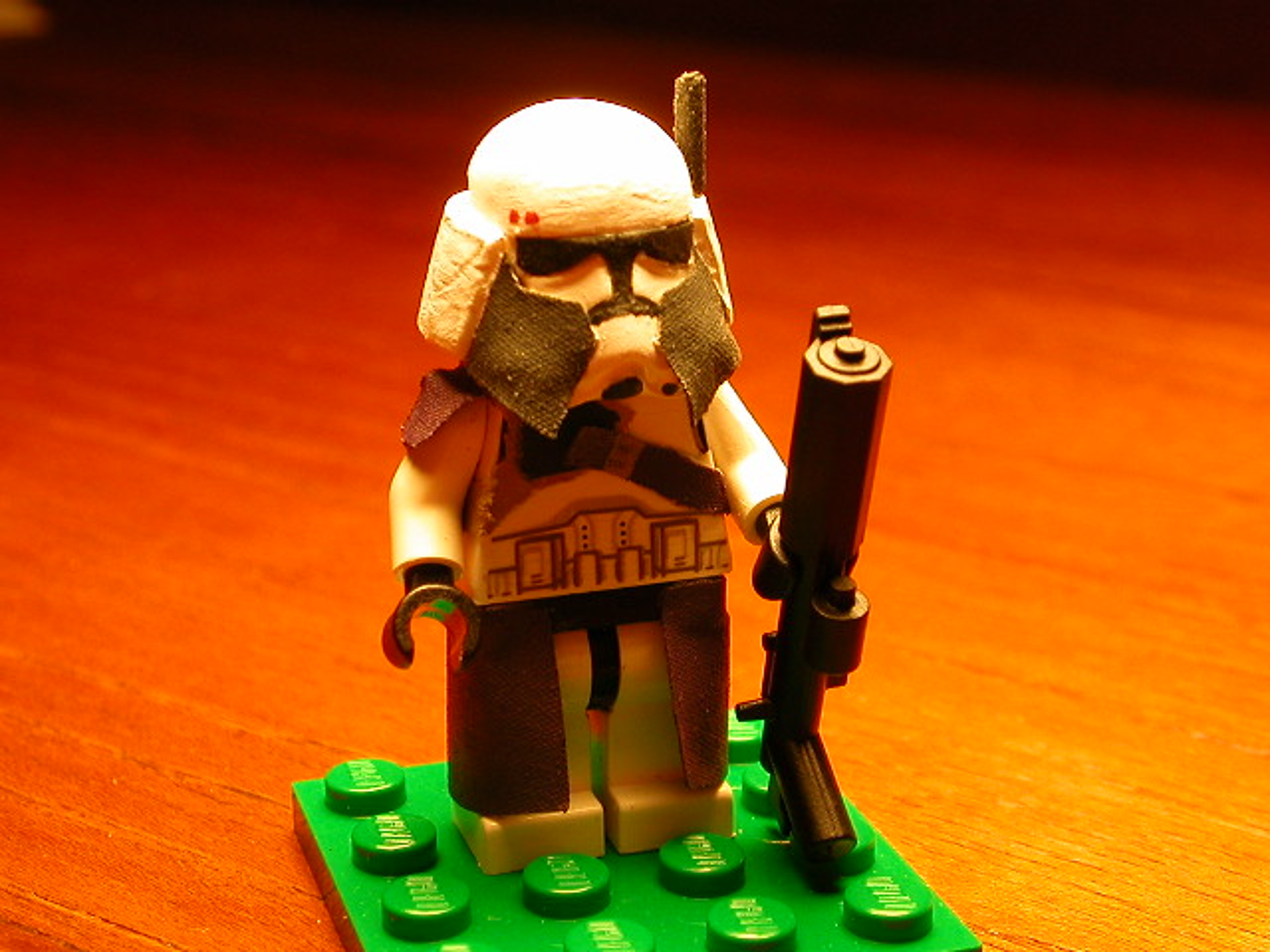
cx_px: 635
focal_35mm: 68
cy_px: 476
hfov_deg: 28.6
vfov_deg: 21.6
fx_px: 2495
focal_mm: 10.4
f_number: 3.7
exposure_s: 1/33.4
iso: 100
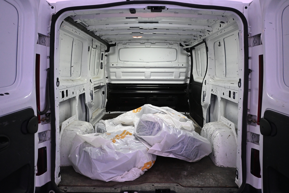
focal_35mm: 29
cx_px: 144
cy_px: 96
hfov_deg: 63.2
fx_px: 235
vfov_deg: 44.6
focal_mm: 19.5
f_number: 3.8
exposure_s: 1/125
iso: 1800
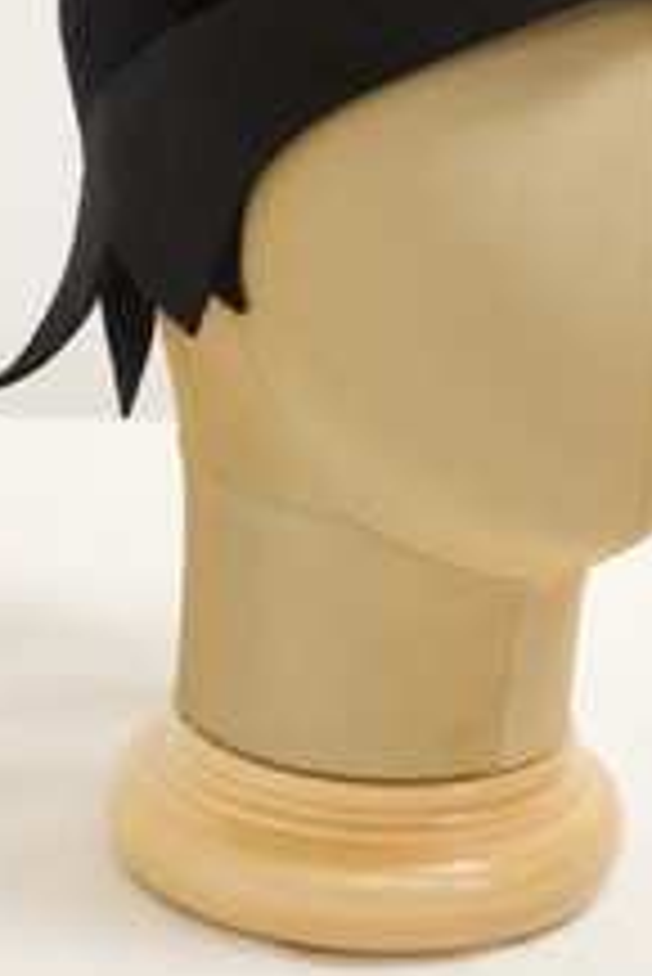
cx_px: 409
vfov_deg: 17.2
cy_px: 175
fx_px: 3200
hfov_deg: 11.6
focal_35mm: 118
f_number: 5.6
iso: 1600
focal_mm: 38
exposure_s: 1/60
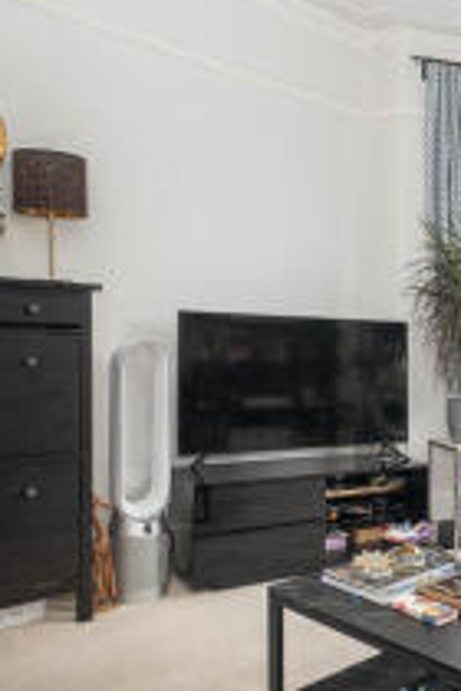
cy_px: 341
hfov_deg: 32.7
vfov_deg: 55.8
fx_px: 653
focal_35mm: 34
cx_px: 540
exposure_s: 1/30
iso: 400
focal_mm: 10
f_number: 6.4
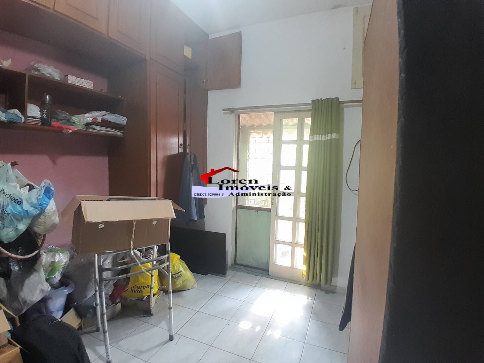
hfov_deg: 91.0
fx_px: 238
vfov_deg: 74.7
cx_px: 242
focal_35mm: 17
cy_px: 182
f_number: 2.2
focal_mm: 1.46
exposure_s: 1/24
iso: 160
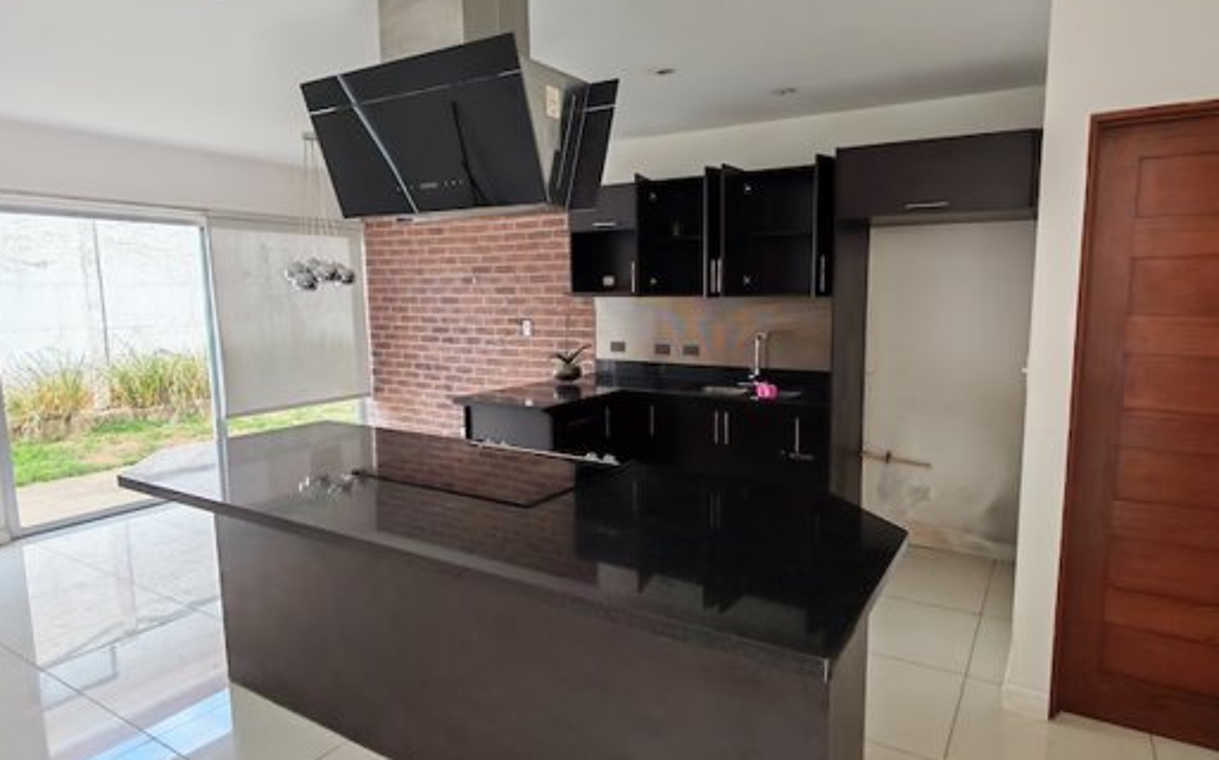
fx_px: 697
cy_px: 382
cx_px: 662
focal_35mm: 21
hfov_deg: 82.1
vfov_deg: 57.2
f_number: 2.2
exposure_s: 1/100
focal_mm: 1.96
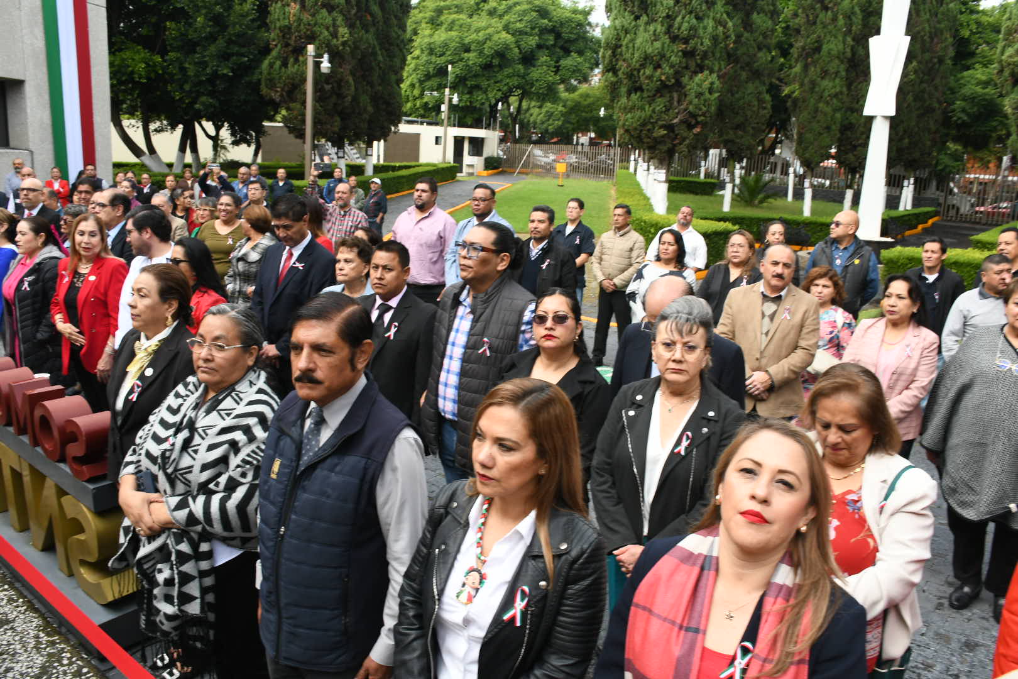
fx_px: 763
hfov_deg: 67.4
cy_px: 340
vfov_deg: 47.9
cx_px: 509
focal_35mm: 27
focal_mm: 18
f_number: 9
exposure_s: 1/125
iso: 250
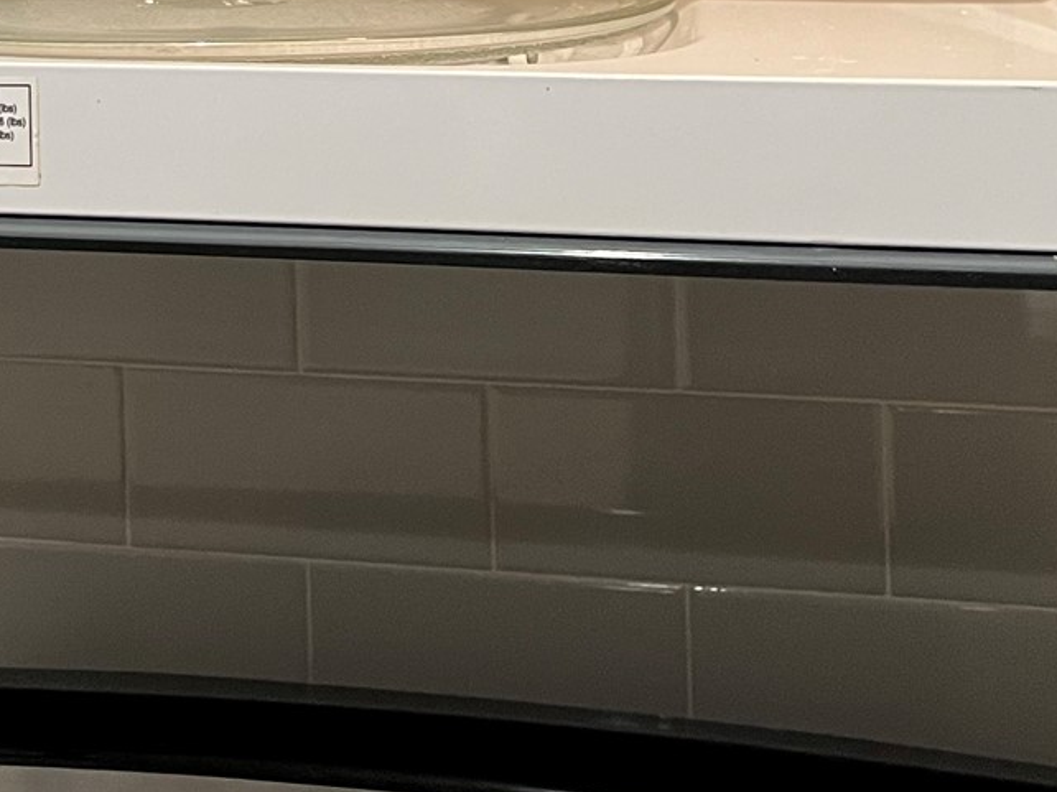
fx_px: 2533
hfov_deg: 22.6
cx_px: -12
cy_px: -298
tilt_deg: -0.6
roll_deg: +1.7
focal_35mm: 83
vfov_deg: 16.6
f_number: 1.5
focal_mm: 5.7
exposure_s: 1/60
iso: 200
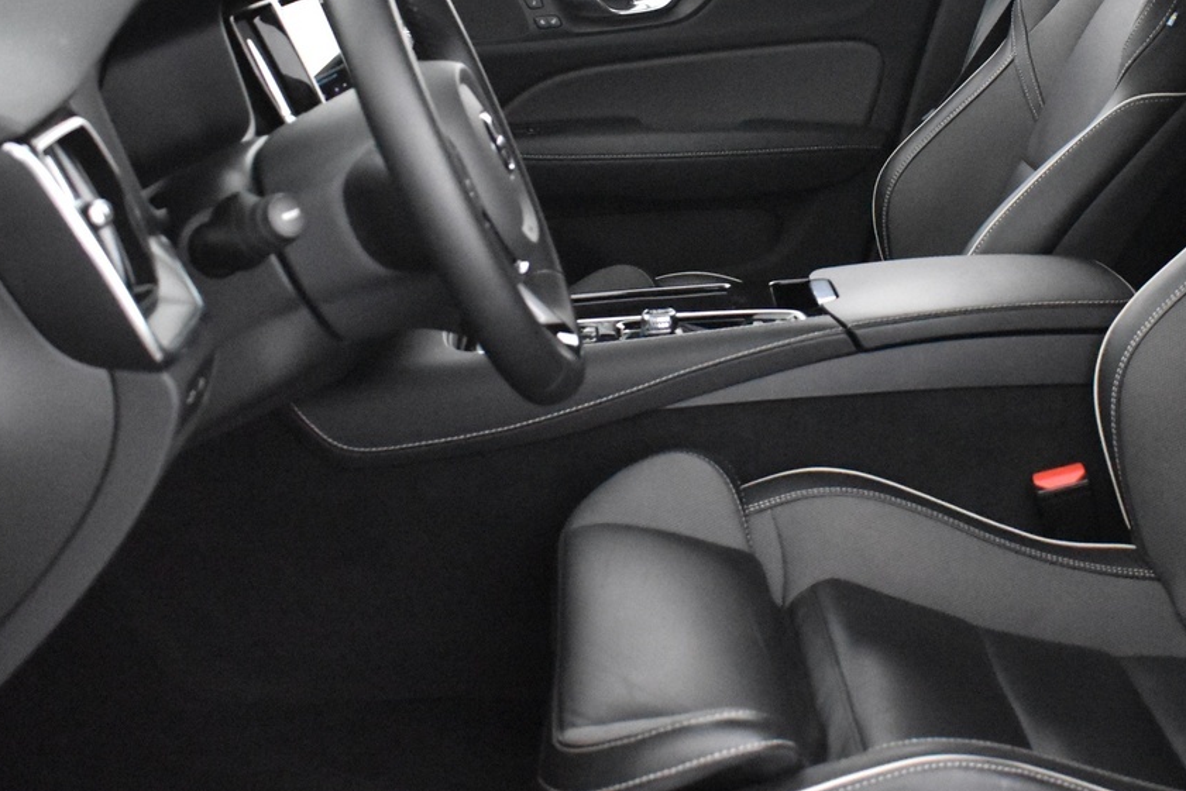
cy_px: 265
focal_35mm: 52
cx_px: 740
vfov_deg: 25.9
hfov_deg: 38.0
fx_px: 1713
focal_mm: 18
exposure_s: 1/60
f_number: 4
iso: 8000
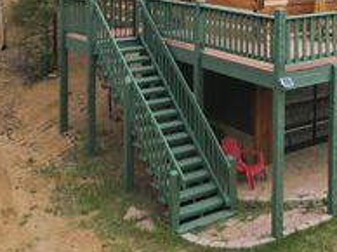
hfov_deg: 28.7
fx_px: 603
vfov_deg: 22.0
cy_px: -41
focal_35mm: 62
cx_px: 360
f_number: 1.7
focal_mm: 6.7
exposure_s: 1/1000
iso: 100
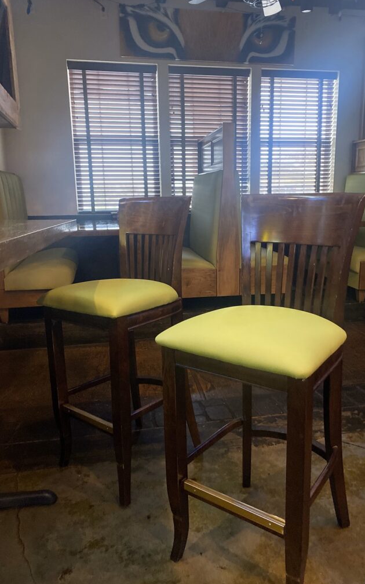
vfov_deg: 66.5
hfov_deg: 44.5
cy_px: 291
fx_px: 446
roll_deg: +0.1
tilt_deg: -12.9
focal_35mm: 28
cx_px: 195
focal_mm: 4.25
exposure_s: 1/30
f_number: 1.8
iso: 500
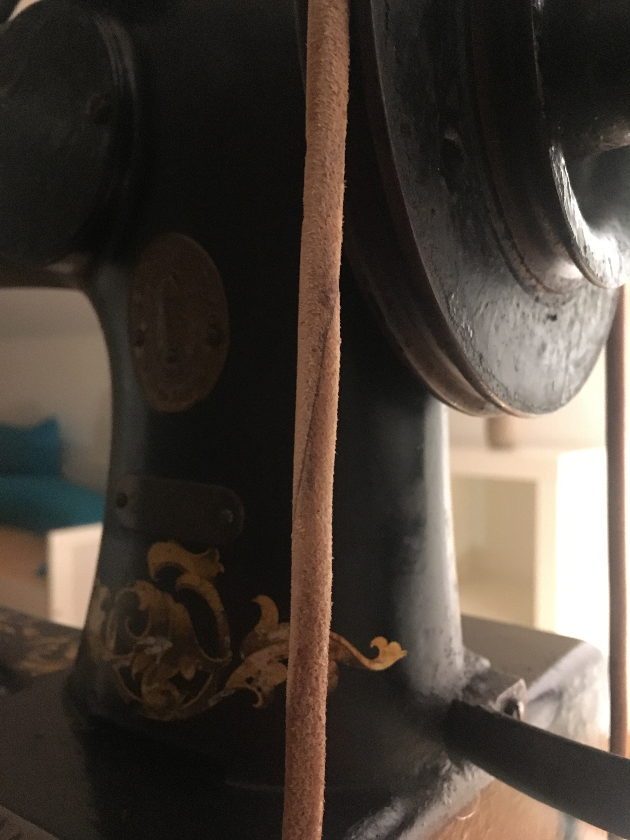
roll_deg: -0.2
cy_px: 420
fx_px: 704
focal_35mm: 29
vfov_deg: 61.7
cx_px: 315
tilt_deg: -2.2
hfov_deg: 48.2
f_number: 2.2
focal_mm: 4.15
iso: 250
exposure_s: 1/17
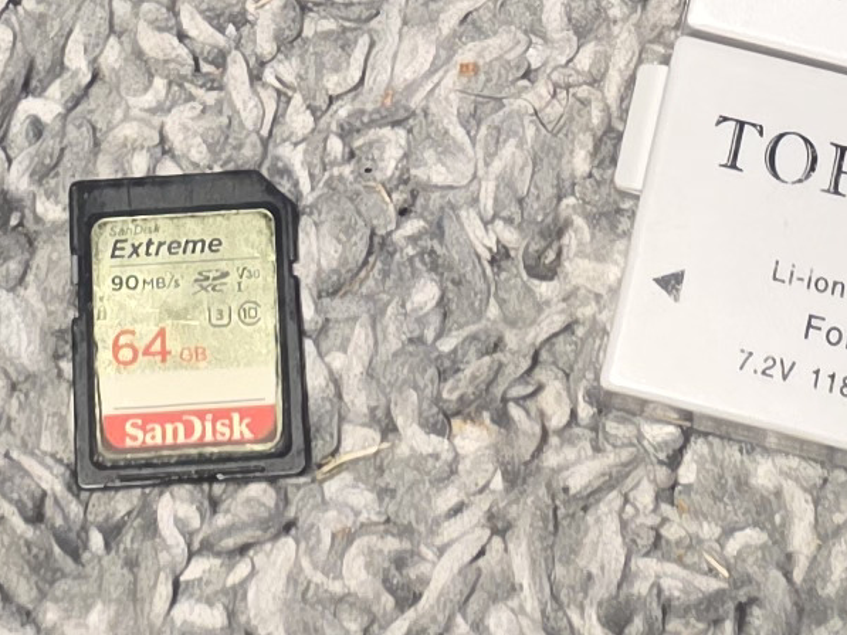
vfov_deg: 9.0
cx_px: 441
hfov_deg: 12.8
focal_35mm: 154
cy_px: -663
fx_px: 3769
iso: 500
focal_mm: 6.3
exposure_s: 1/100
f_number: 1.7
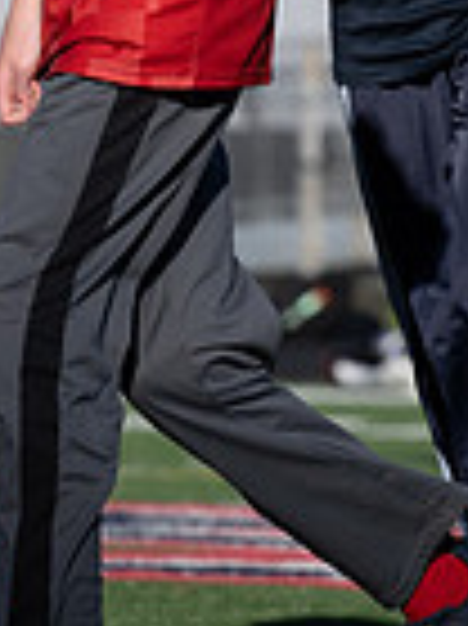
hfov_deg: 2.1
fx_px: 12602
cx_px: -24
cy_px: -13
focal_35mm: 698
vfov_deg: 2.8
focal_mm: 120
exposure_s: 1/1600
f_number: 4
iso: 100
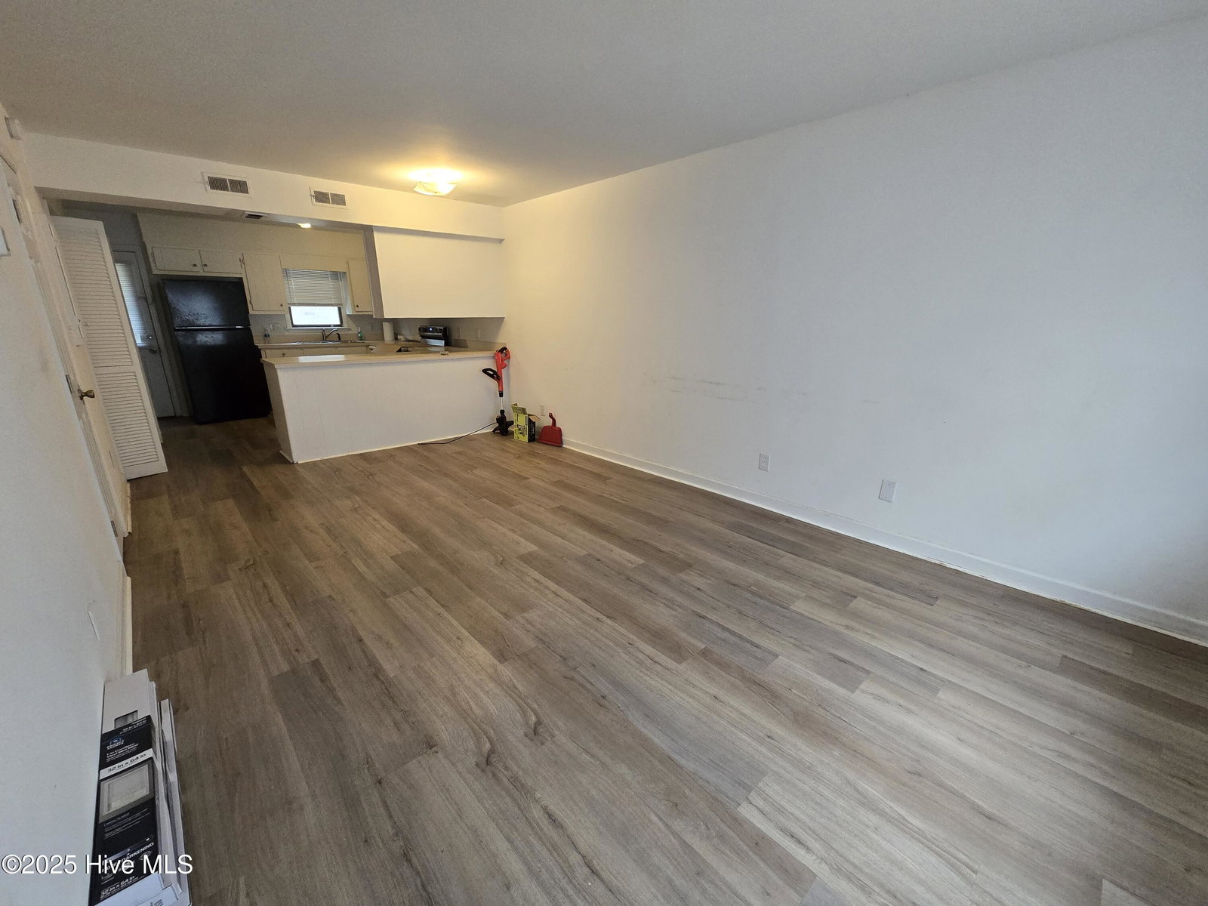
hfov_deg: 106.2
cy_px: 453
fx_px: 454
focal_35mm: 13
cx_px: 604
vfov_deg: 89.9
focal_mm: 2.2
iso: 500
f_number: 2.2
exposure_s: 1/60
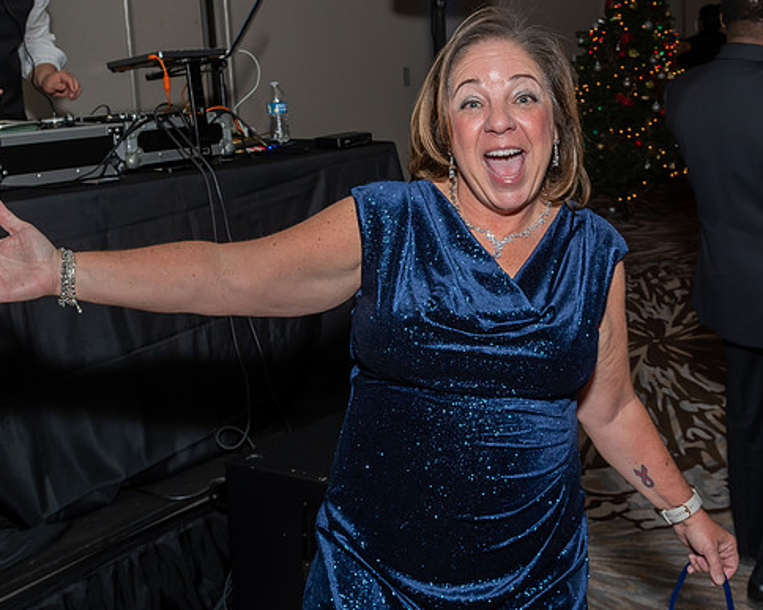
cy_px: 227
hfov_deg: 36.5
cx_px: 466
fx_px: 1151
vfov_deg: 29.6
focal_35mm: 51
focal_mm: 20
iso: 400
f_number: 6.3
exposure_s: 1/250
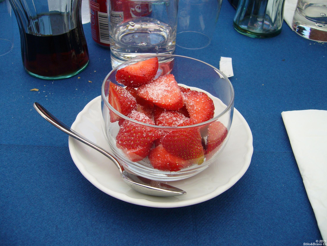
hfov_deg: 51.4
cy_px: 120
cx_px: 163
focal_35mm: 36
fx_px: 340
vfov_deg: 39.7
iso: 64
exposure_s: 1/500
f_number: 2.8
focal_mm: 5.8
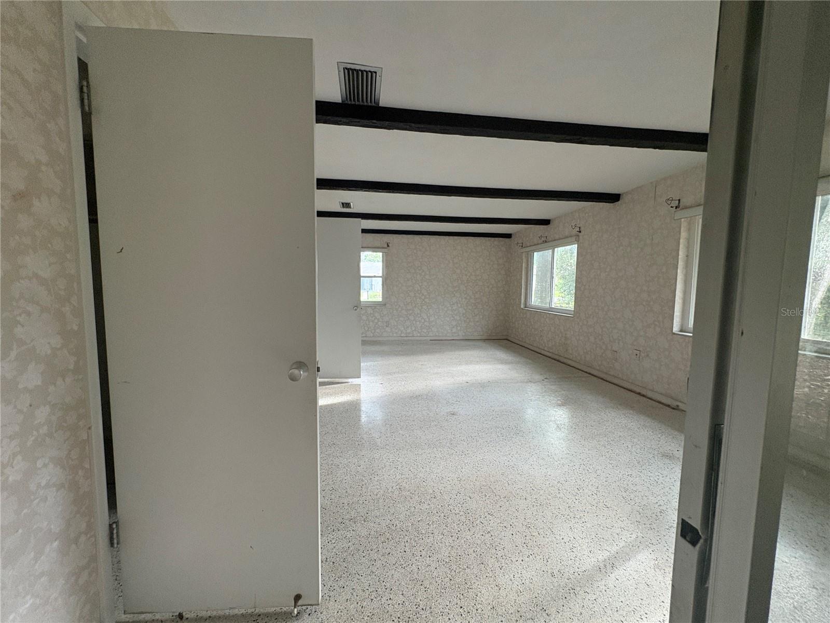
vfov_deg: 85.7
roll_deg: -0.2
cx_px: 415
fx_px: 336
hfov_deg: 102.1
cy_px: 312
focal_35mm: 14
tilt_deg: -3.9
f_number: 2.2
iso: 320
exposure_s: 1/60
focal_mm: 2.22
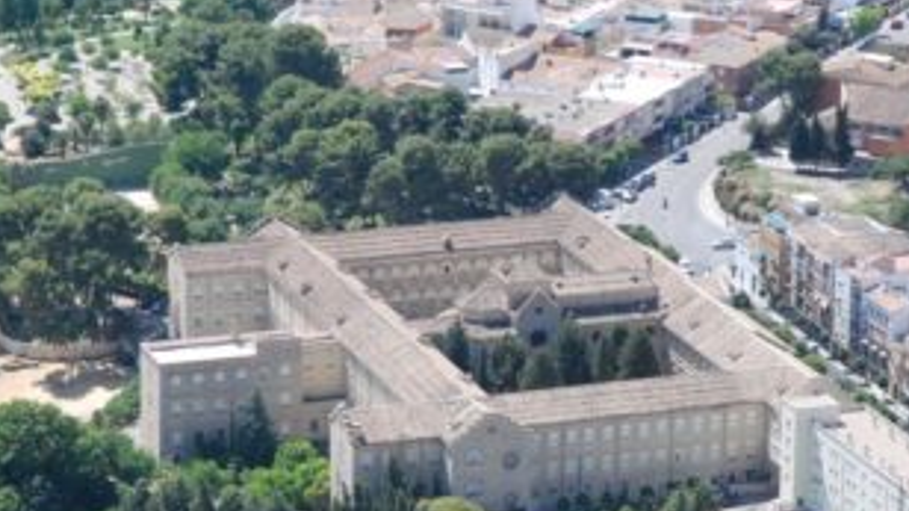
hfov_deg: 12.0
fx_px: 4313
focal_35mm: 179
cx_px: 493
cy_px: 329
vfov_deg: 6.8
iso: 1600
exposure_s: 1/1600
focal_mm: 70
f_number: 10
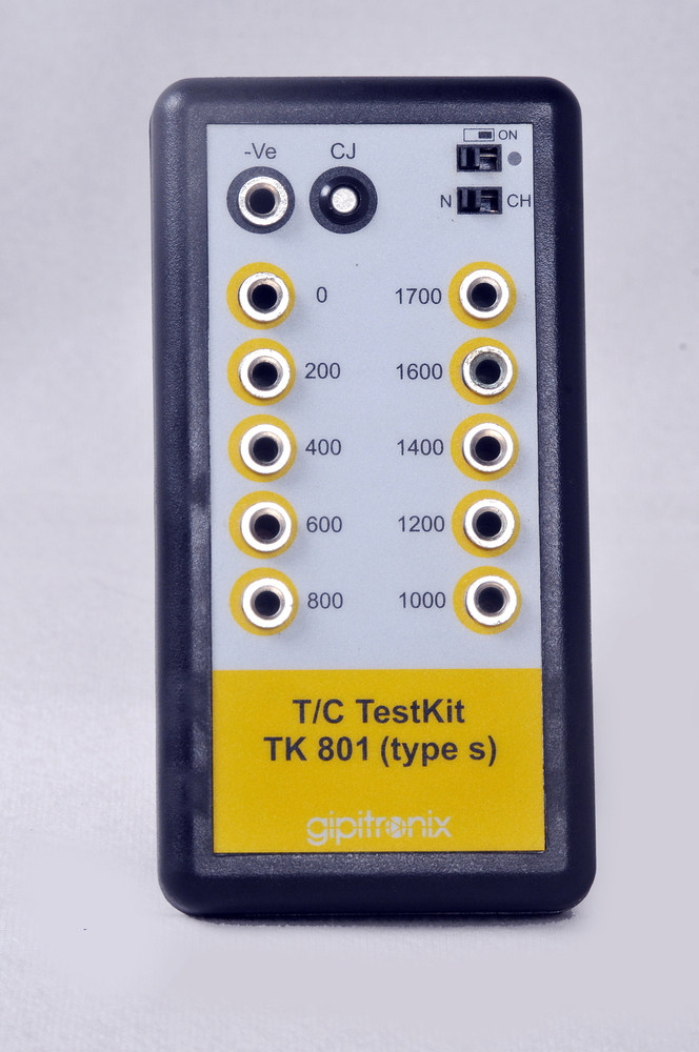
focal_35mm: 165
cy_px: 526
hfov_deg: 8.3
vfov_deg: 12.5
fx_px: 4819
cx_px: 350
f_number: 18
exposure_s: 1/125
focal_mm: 110
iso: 320
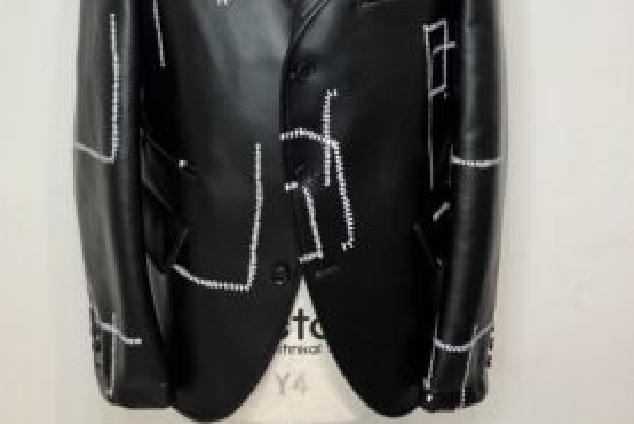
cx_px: 293
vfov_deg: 30.4
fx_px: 740
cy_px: 32
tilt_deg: -12.8
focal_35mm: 42
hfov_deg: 46.3
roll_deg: +0.6
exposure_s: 1/50
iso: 125
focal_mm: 3.99
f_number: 1.8
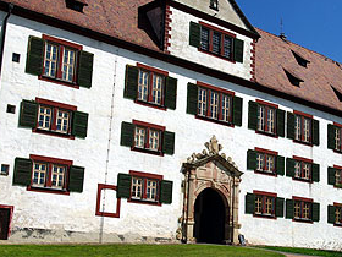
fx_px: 642
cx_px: 227
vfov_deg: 22.5
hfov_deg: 29.6
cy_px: 99
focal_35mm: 65
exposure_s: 1/500
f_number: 9.5
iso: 100
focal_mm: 28
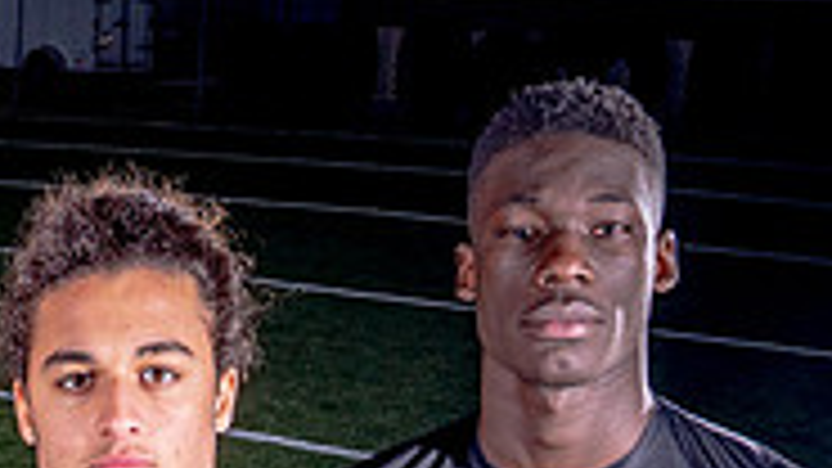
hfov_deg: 19.8
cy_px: 1023
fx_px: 2206
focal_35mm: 100
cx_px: -228
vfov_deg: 10.8
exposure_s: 1/125
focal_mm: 24
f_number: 9.5
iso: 100
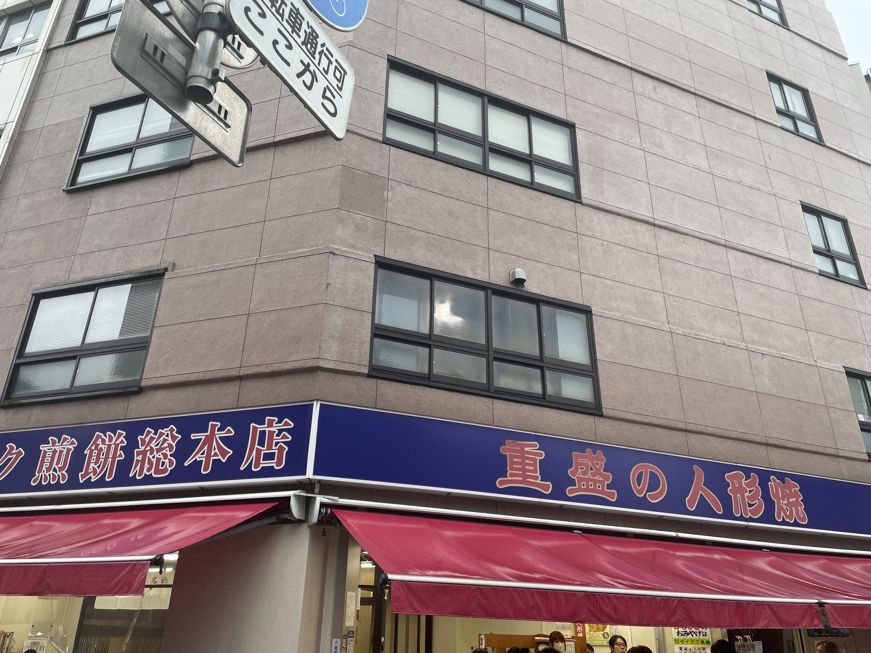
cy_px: 326
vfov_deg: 53.1
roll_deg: -0.9
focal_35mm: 26
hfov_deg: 67.3
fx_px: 654
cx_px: 436
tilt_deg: +25.2
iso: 32
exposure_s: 1/146
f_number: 1.6
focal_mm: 4.2
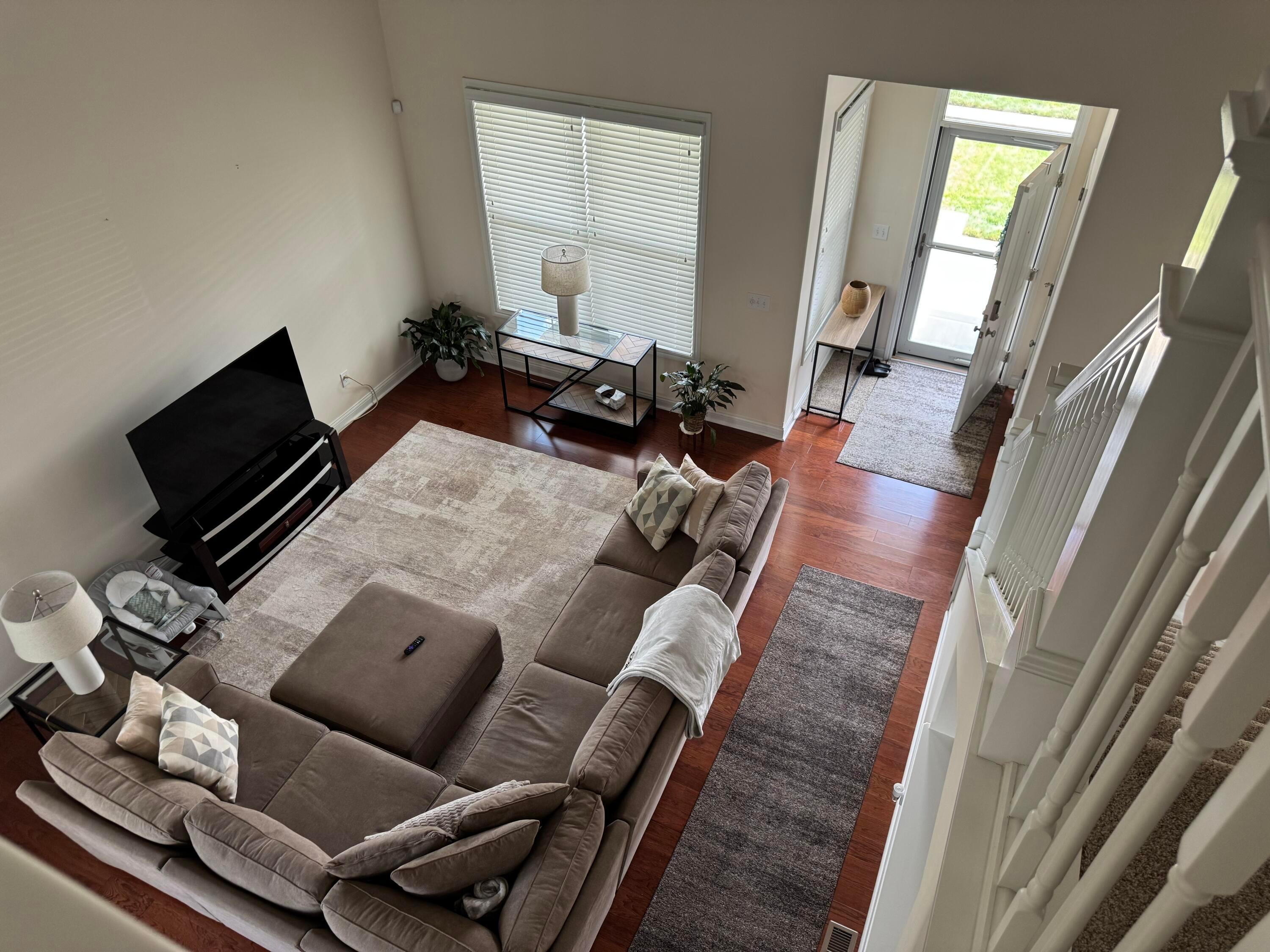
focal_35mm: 24
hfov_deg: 71.6
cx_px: 635
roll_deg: +1.6
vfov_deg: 56.8
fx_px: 881
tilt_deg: -40.0
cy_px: 476
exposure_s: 1/121
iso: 160
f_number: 1.78
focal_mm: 6.76
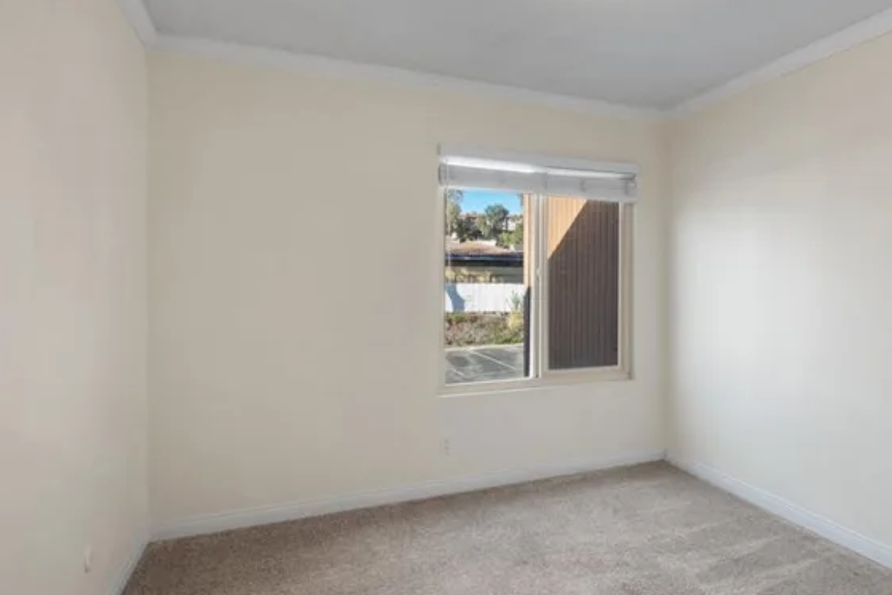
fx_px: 520
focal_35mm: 21
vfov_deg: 59.5
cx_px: 527
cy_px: 289
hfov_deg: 80.4
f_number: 9
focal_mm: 14
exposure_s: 1/3
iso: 640
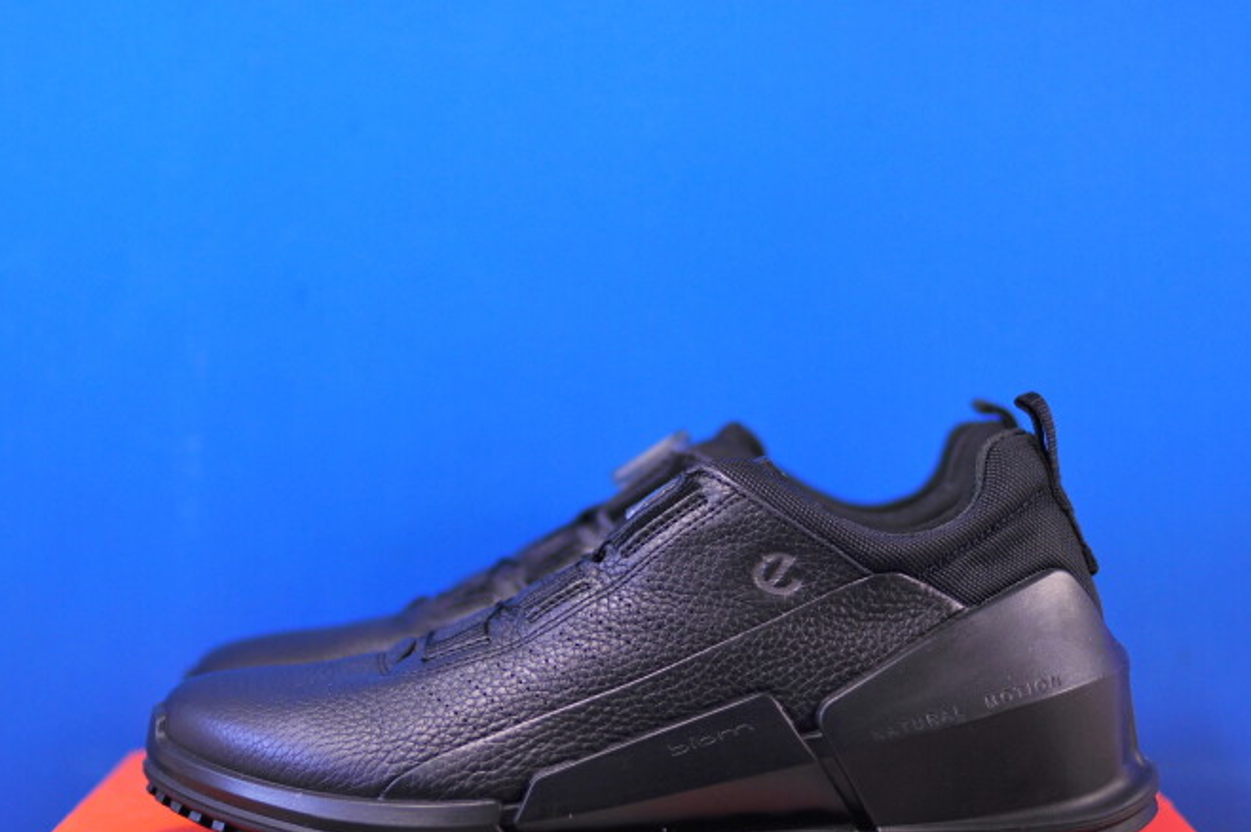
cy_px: 474
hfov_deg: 22.4
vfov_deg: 15.0
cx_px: 606
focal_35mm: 91
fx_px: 3159
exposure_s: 1/320
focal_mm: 50
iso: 250
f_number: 2
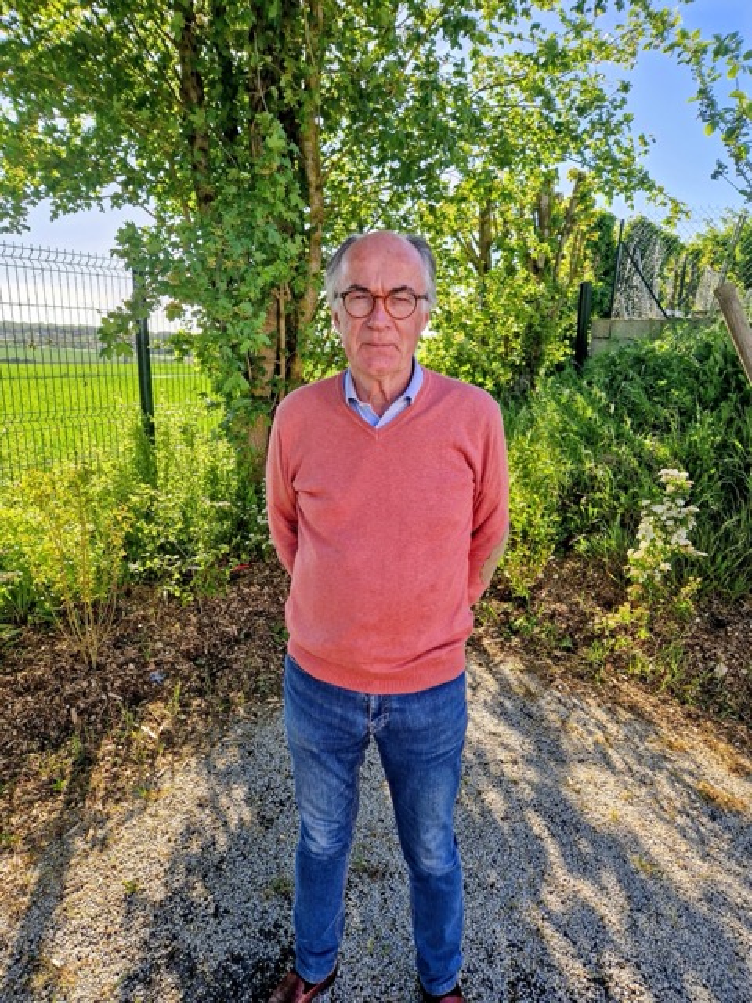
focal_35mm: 23
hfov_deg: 58.9
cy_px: 502
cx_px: 376
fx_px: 666
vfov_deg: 73.9
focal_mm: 5.4
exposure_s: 1/602
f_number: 1.8
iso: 50
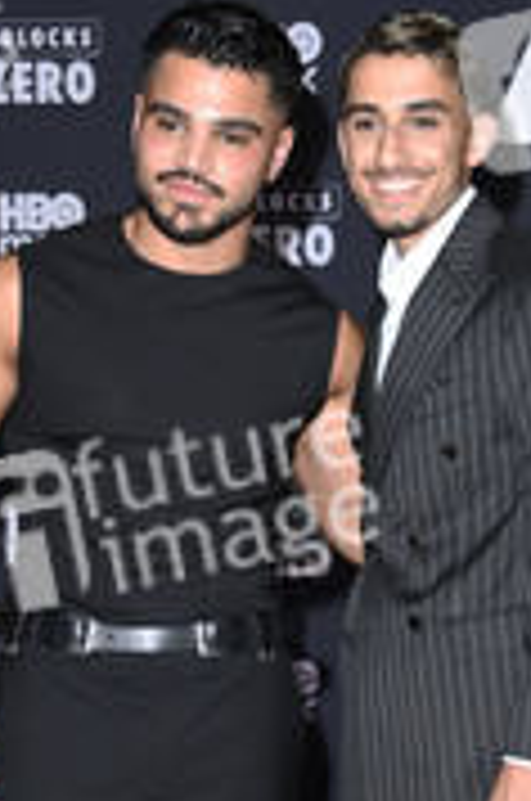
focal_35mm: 117
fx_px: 2599
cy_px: 742
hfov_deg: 11.7
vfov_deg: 17.2
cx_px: 279
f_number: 5.6
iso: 1000
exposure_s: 1/250
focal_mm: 52
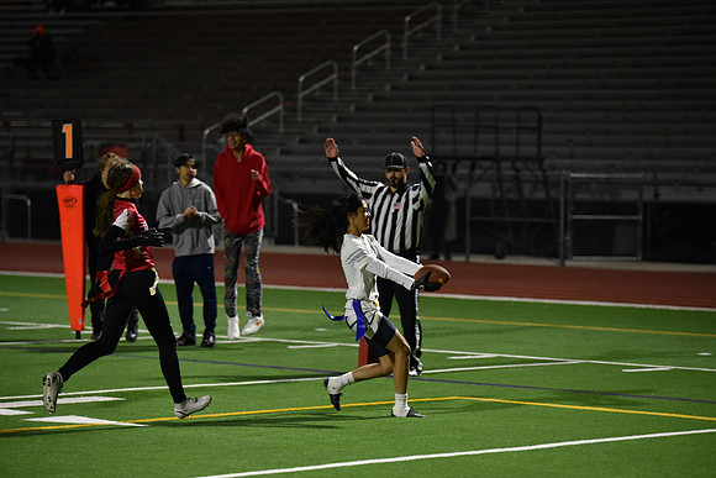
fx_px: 3083
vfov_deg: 8.9
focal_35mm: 155
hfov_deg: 13.2
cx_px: 358
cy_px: 239
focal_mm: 155
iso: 4000
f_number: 2.8
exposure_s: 1/640
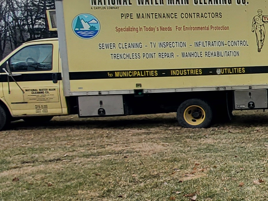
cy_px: 87
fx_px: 503
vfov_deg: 22.6
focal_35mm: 65
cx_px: 450
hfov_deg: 21.9
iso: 50
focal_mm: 1.8
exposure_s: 1/619
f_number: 2.2
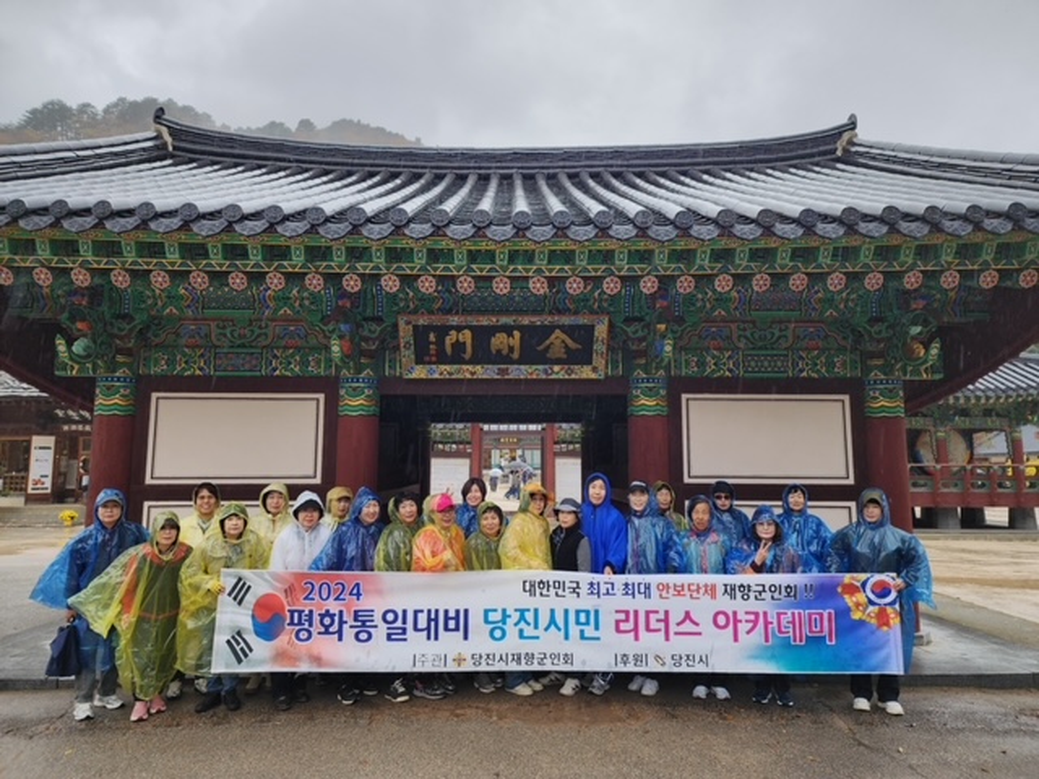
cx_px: 520
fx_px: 690
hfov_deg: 73.9
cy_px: 390
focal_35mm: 23
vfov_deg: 58.9
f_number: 1.8
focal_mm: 6.4
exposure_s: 1/180
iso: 50
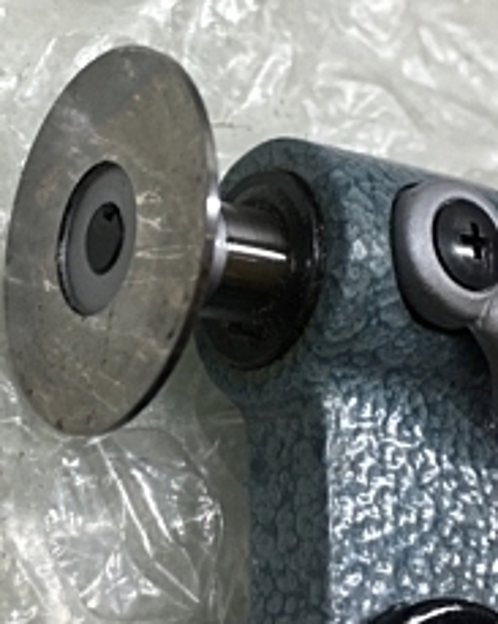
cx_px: 204
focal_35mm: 79
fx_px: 1456
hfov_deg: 19.4
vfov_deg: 24.1
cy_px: 232
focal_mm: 4.15
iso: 40
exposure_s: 1/120
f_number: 2.2
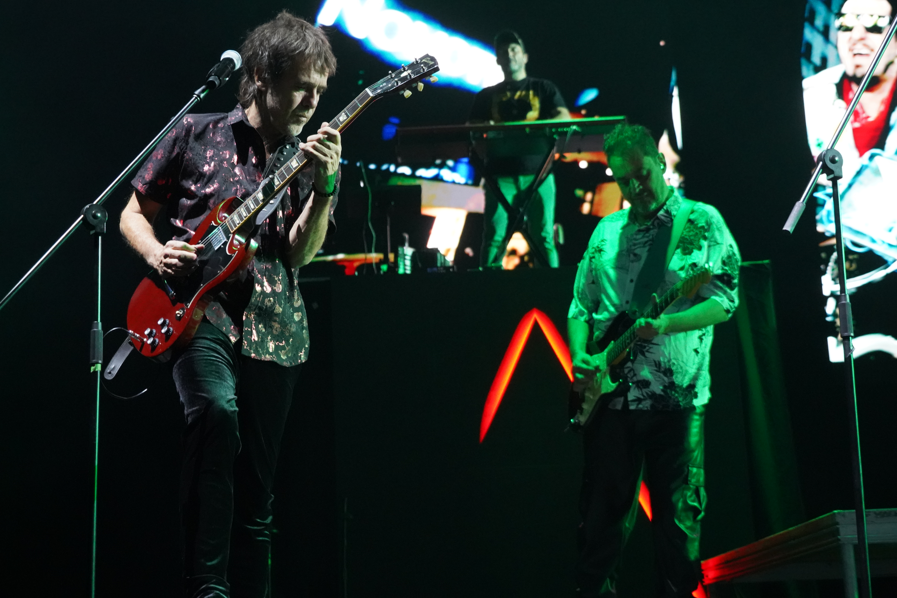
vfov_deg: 23.0
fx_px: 1470
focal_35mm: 59
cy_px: 299
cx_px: 448
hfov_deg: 33.9
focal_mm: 59
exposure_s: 1/160
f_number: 5
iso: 12800
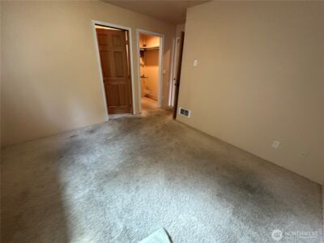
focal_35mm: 14
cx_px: 162
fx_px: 131
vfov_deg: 85.7
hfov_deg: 102.1
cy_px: 122
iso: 500
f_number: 2.2
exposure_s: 1/60
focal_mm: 2.22
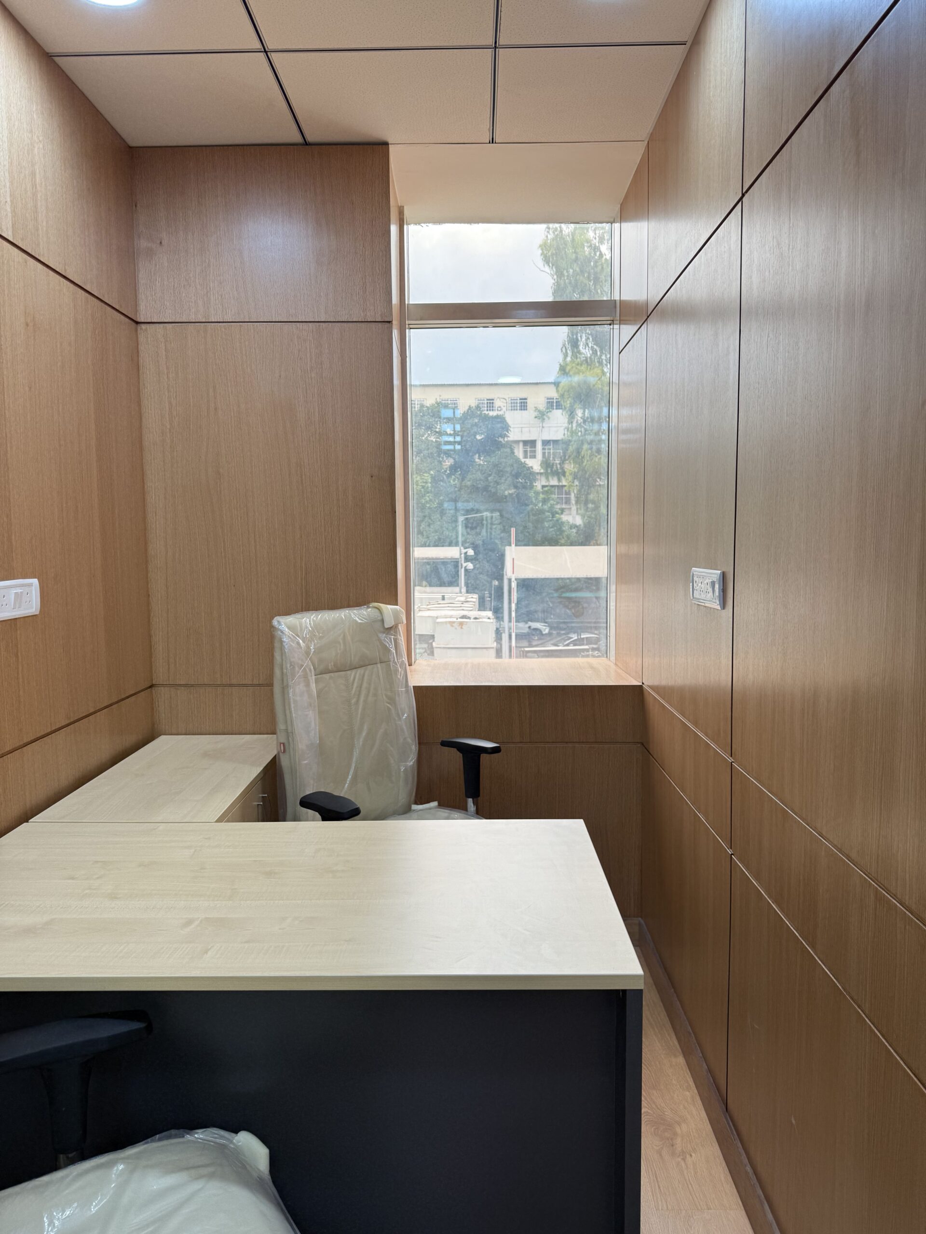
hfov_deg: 56.8
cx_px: 463
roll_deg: +0.6
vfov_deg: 71.6
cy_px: 617
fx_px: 856
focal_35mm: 24
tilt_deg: -4.2
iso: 64
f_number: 1.78
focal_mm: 6.76
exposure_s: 1/165
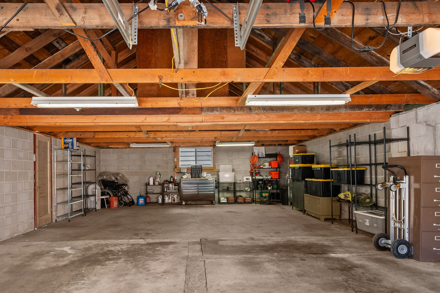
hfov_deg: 73.5
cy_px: 177
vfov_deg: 52.7
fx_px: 293
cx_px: 194
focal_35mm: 24
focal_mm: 14
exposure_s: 1/20
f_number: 7.1
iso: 500
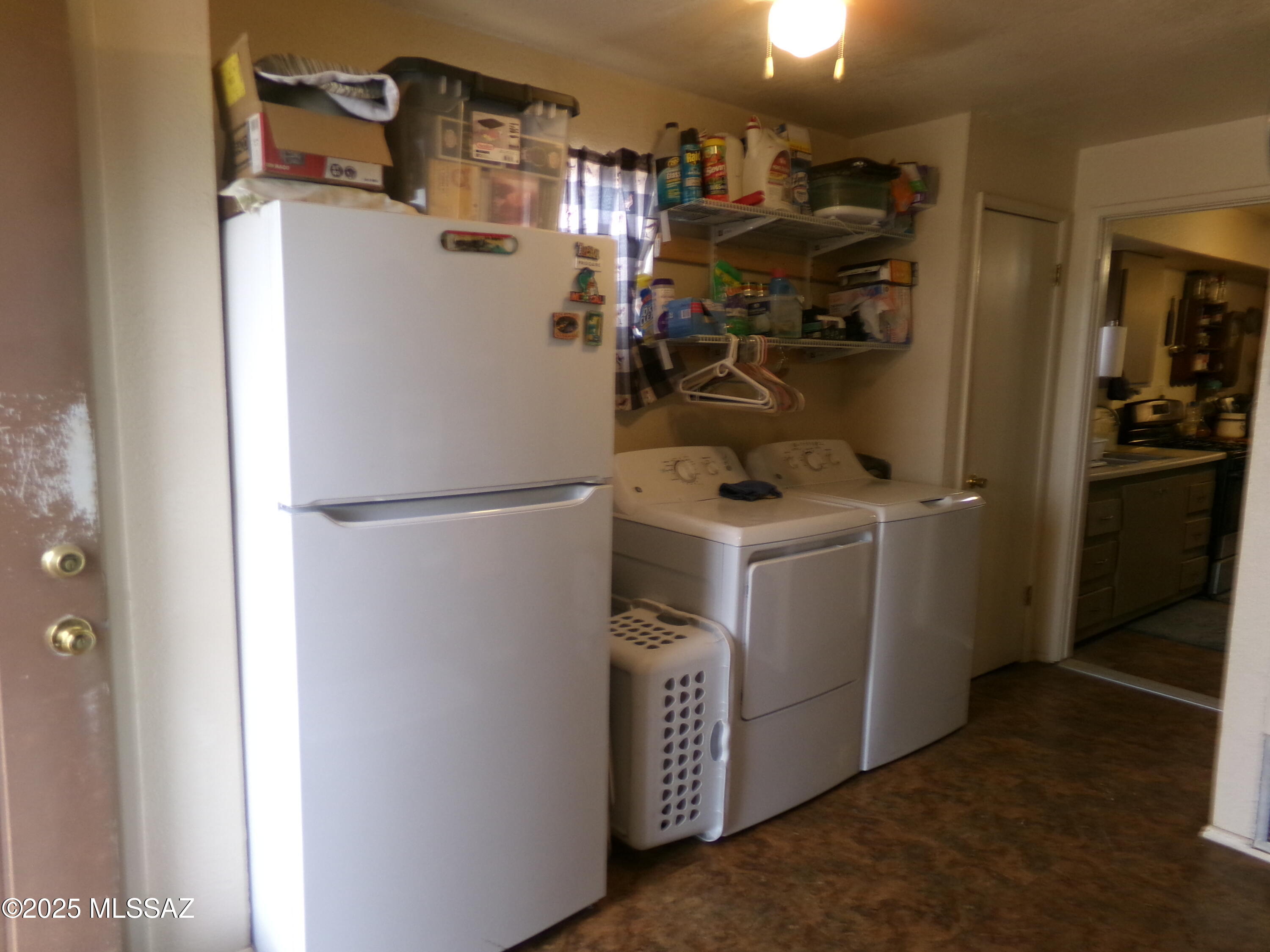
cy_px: 476
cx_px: 635
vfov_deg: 56.8
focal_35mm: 24
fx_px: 881
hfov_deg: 71.6
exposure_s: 1/20
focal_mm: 4.3
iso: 200
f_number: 3.7
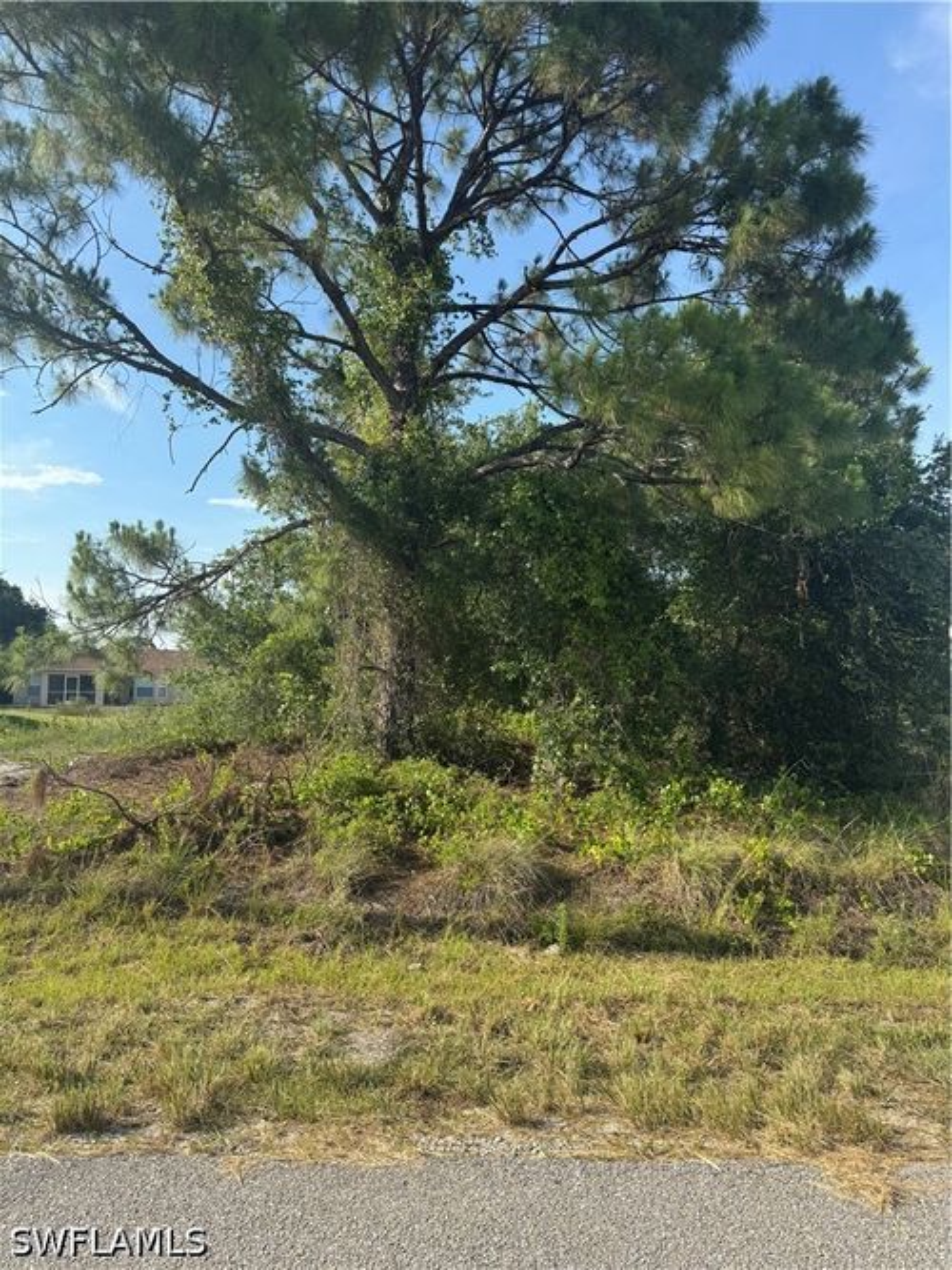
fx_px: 880
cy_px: 635
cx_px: 476
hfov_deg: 56.8
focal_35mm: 24
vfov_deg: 71.6
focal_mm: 6.76
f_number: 1.78
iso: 80
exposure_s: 1/2174
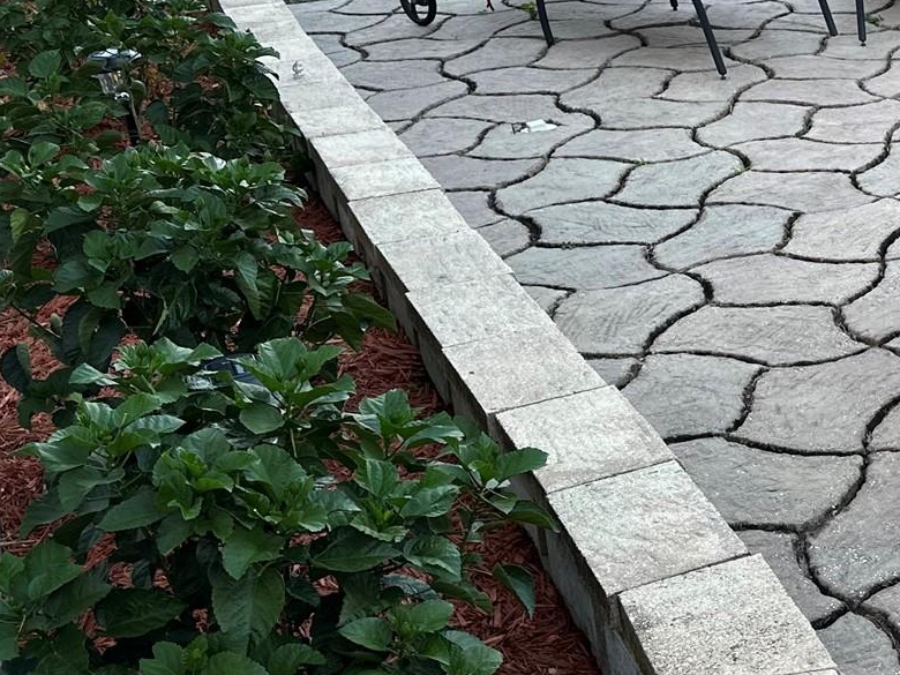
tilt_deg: -20.3
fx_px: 1638
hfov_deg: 28.0
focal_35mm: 63
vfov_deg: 23.2
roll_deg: +1.6
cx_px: 992
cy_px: 234
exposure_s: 1/121
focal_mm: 6.86
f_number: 1.78
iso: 80
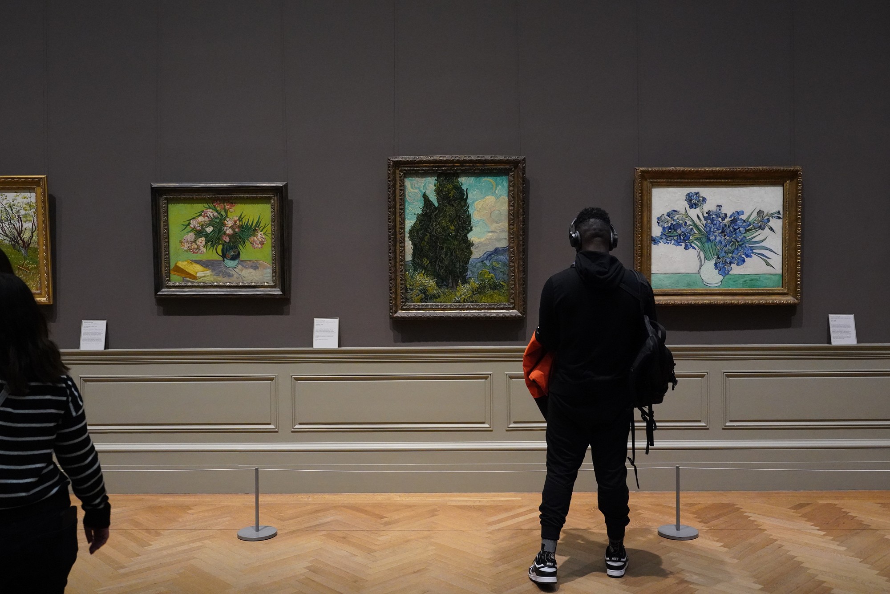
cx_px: 445
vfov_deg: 43.6
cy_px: 297
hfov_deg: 61.9
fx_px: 742
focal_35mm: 30
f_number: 5
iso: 8000
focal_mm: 30
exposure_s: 1/100
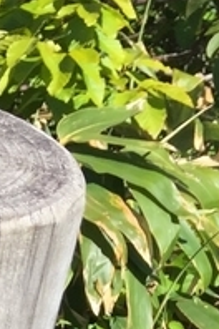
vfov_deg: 10.9
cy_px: 824
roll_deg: -5.3
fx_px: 1423
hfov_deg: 8.6
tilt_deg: -40.2
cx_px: -80
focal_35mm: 156
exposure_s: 1/1199
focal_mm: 4.15
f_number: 2.2
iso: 32
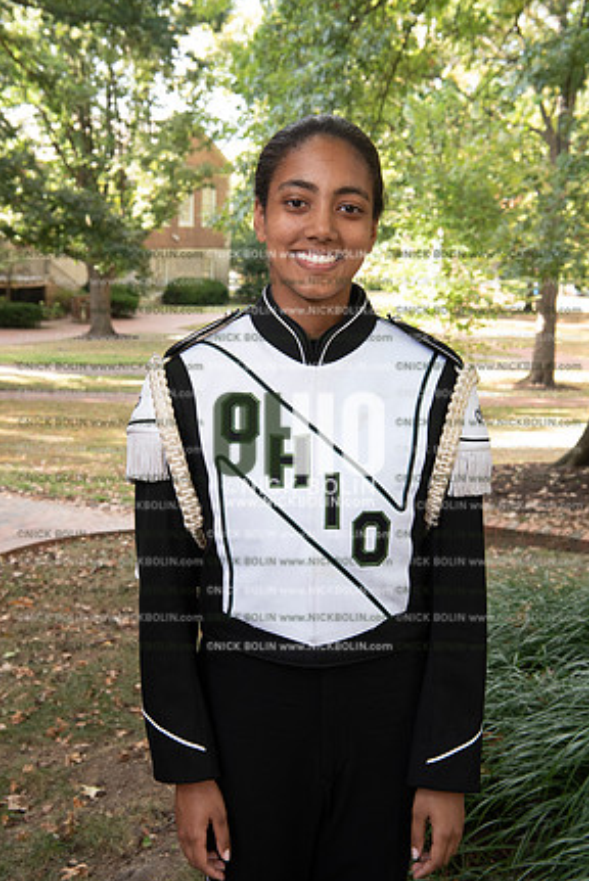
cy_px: 450
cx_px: 299
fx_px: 1176
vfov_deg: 41.1
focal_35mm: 48
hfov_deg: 28.1
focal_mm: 46
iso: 800
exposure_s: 1/100
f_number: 8
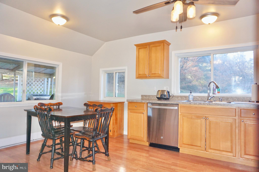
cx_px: 130
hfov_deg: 73.8
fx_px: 173
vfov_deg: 53.1
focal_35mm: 24
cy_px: 86
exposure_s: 1/160
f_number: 4
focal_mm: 16
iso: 800
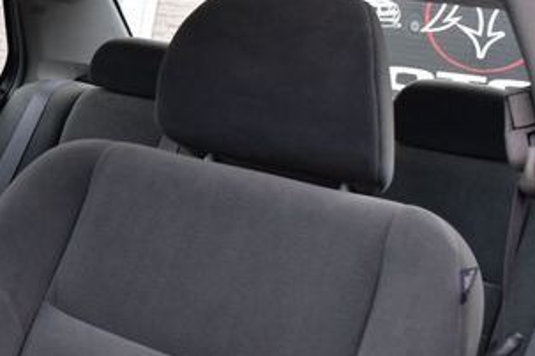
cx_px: 25
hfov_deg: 32.7
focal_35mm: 57
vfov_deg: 23.5
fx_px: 847
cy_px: 88
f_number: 8
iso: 400
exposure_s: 1/80
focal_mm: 18
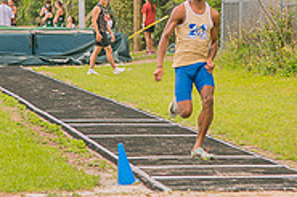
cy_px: 19
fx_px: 2539
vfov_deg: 4.4
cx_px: 181
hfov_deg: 6.7
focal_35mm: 308
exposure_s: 1/200
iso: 200
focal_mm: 98
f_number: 4
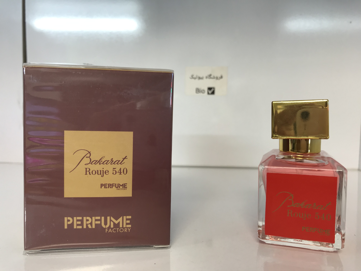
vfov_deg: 49.7
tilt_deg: -4.1
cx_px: 180
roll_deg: -1.4
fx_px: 292
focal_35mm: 28
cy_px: 136
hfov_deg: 63.4
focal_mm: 3.99
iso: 32
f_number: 1.8
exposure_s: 1/100
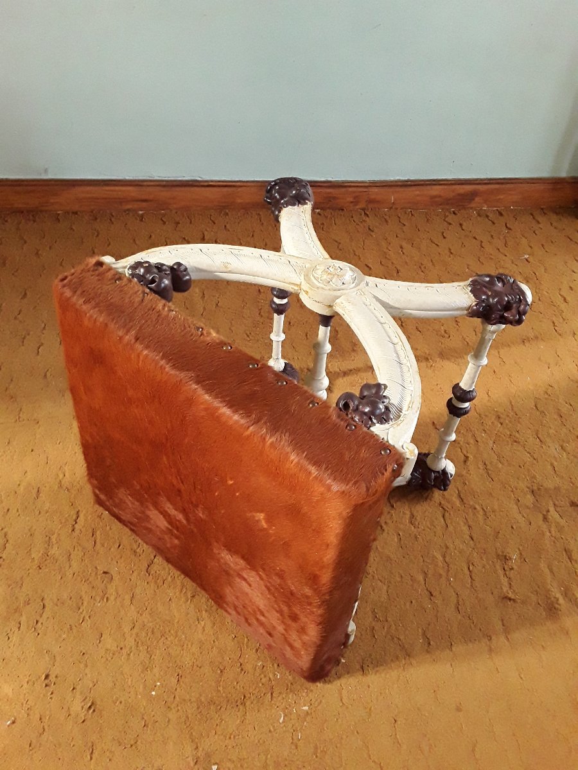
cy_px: 385
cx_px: 289
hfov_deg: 51.4
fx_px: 601
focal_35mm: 27
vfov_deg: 65.3
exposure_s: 1/100
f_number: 1.9
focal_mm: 2.91
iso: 200
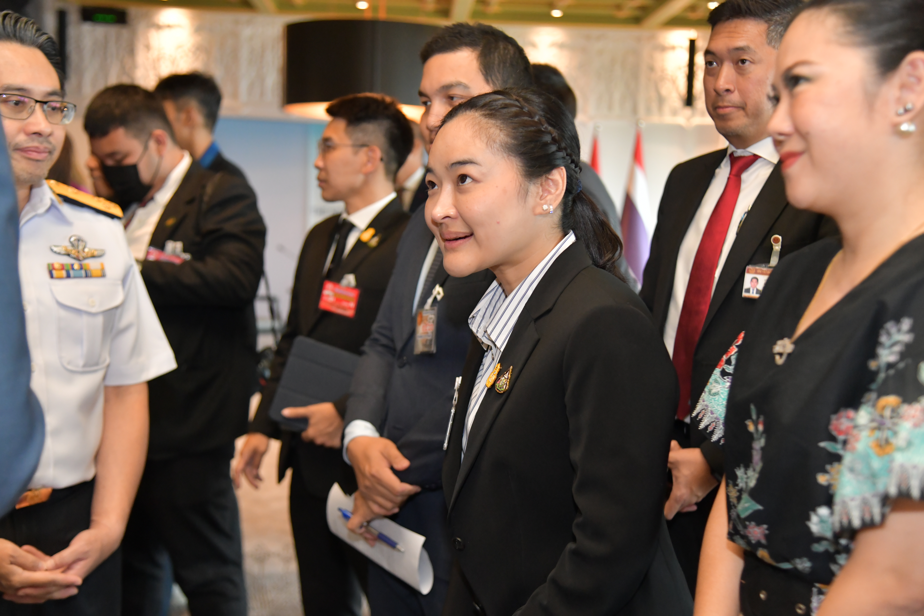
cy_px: 308
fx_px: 1232
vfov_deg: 28.1
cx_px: 462
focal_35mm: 48
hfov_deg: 41.1
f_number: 4
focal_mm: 48
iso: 2500
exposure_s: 1/200
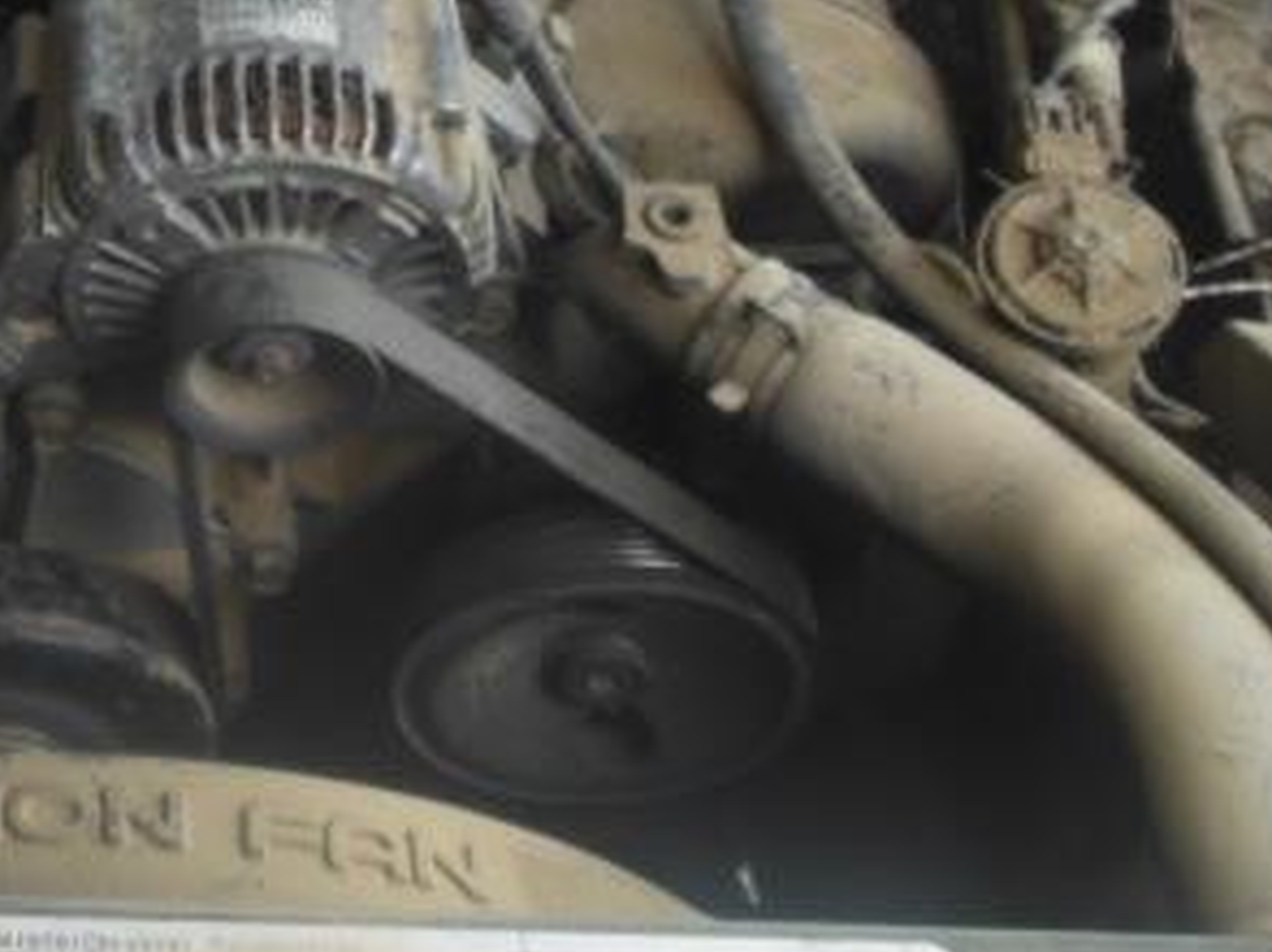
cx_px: -48
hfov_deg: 23.5
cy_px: -299
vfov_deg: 17.4
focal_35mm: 79
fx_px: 2901
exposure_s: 1/250
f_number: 3.3
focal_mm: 5.2
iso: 200
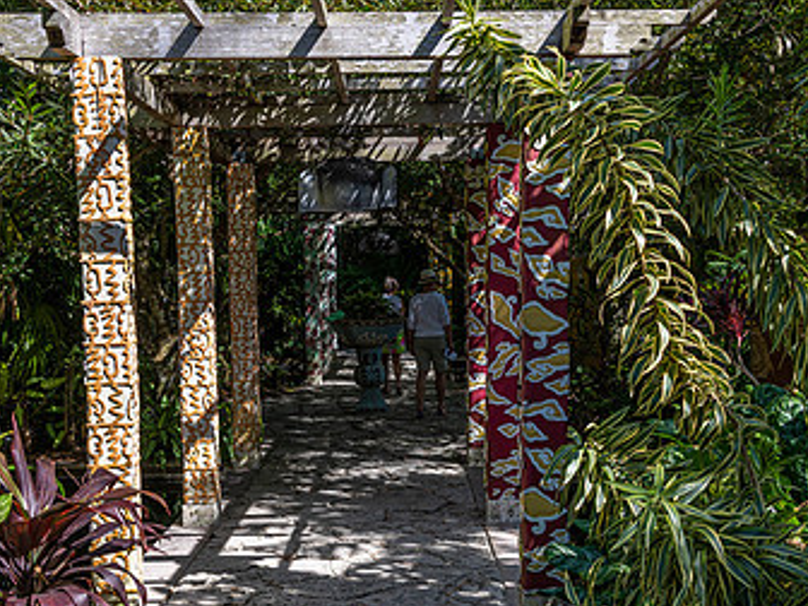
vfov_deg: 30.2
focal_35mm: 48
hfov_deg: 39.7
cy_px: 338
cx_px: 390
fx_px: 1120
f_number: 8
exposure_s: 1/160
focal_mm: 28
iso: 140
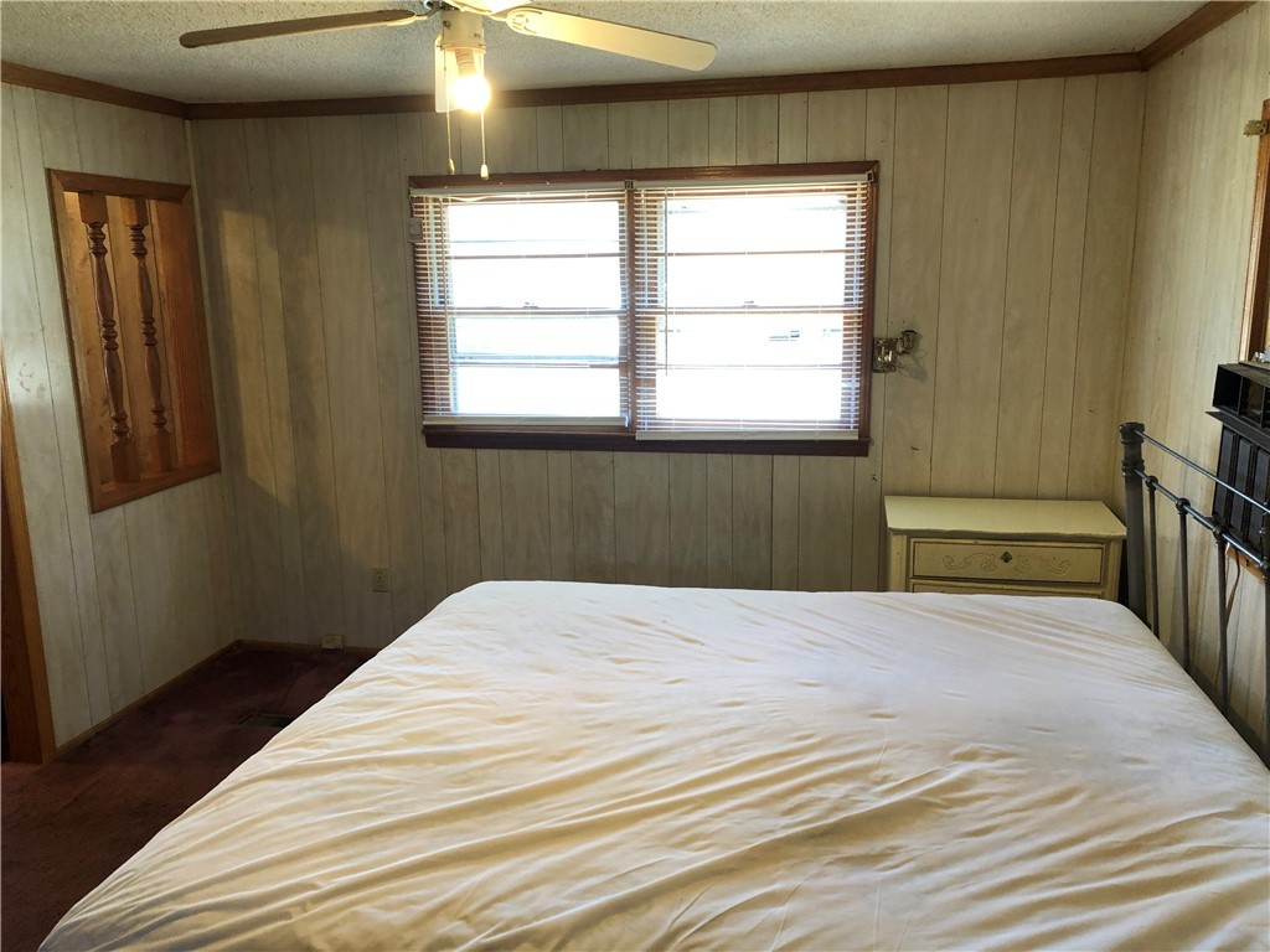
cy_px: 476
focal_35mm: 28
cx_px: 635
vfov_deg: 49.7
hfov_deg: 63.4
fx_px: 1027
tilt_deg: -10.8
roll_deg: -0.3
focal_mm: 3.99
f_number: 1.8
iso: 40
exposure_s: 1/24
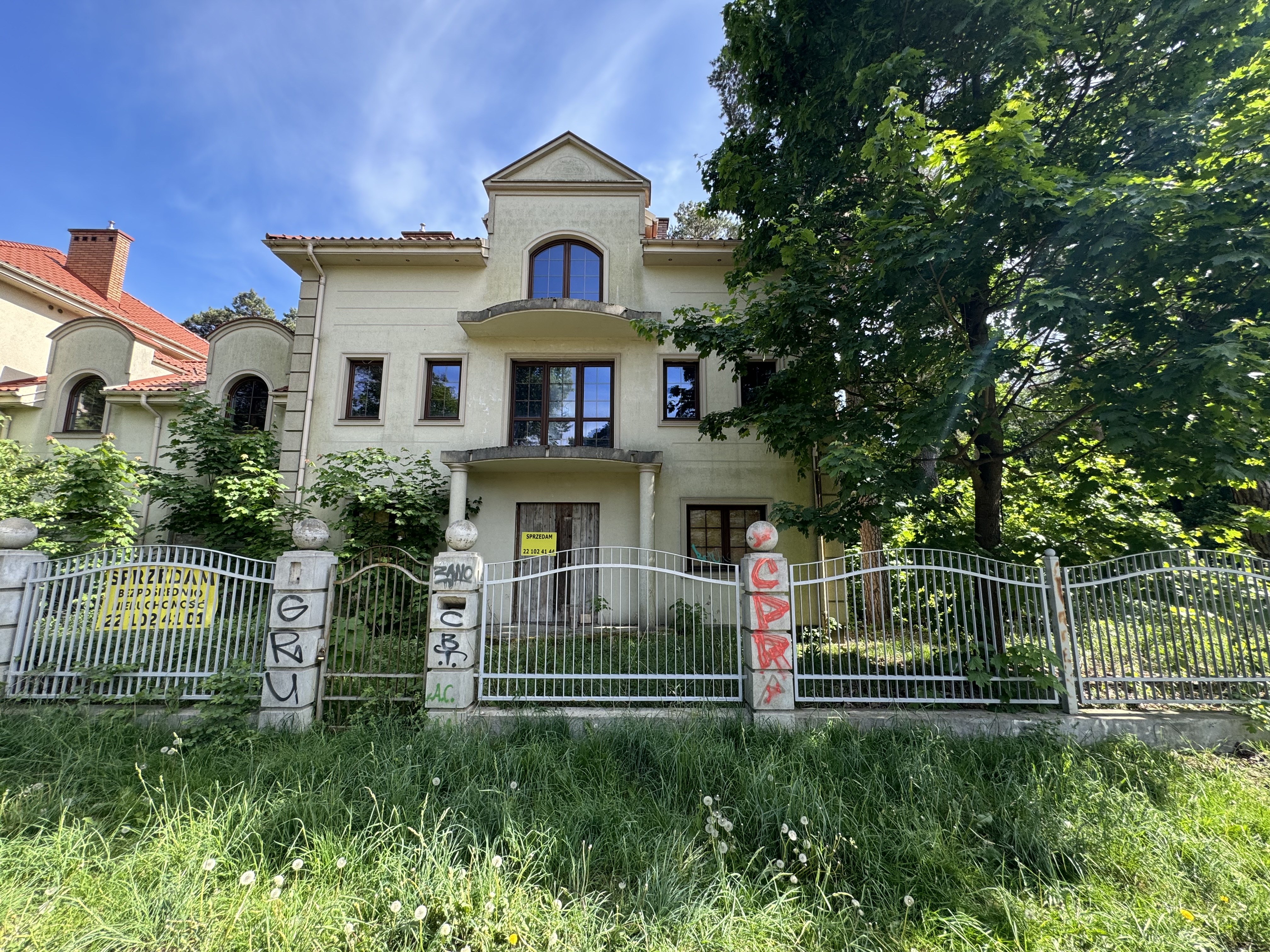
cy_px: 476
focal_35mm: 14
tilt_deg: +9.1
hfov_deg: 102.1
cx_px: 635
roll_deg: +0.3
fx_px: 514
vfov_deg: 85.7
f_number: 2.2
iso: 40
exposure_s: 1/343
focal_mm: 2.22
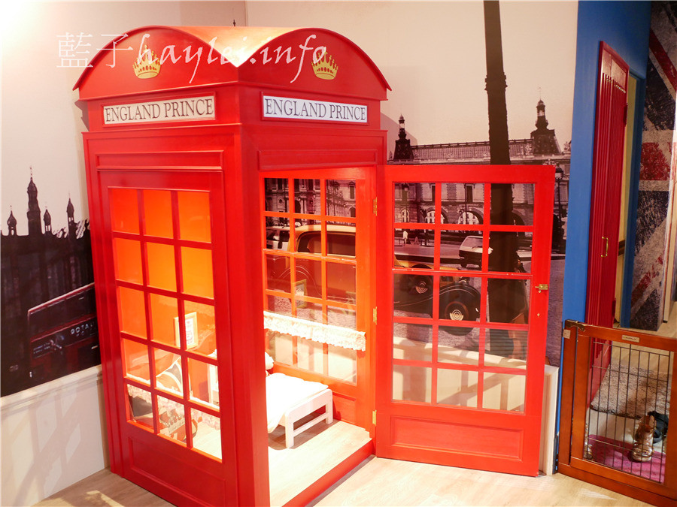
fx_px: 587
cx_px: 338
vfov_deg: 46.8
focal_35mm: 30
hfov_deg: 60.0
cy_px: 254
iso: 1250
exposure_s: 1/60
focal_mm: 15
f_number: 1.7
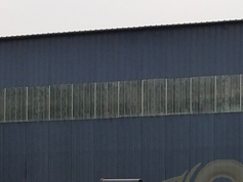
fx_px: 1068
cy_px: 224
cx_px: 197
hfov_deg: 12.9
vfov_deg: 9.6
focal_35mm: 152
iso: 69
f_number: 1.8
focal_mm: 3.95
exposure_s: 1/549
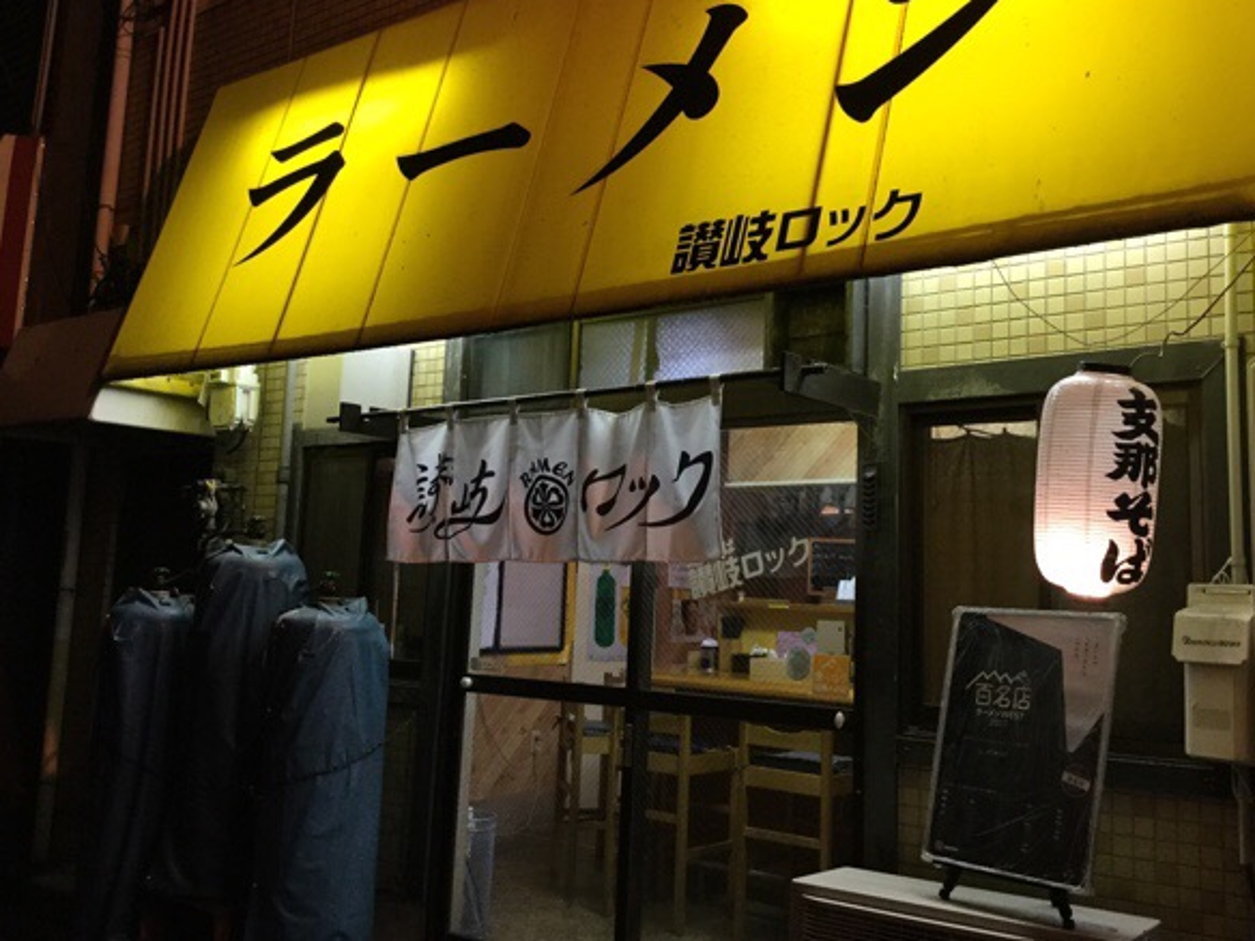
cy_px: 430
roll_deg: -4.4
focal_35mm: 34
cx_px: 670
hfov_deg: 53.9
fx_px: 1233
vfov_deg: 41.8
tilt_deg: +7.1
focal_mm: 3.3
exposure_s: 1/30
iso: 100
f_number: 2.4
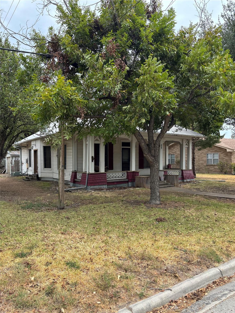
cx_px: 118
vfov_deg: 67.3
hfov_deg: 53.1
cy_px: 156
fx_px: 235
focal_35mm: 26
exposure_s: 1/1047
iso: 50
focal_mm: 5.96
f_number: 1.6
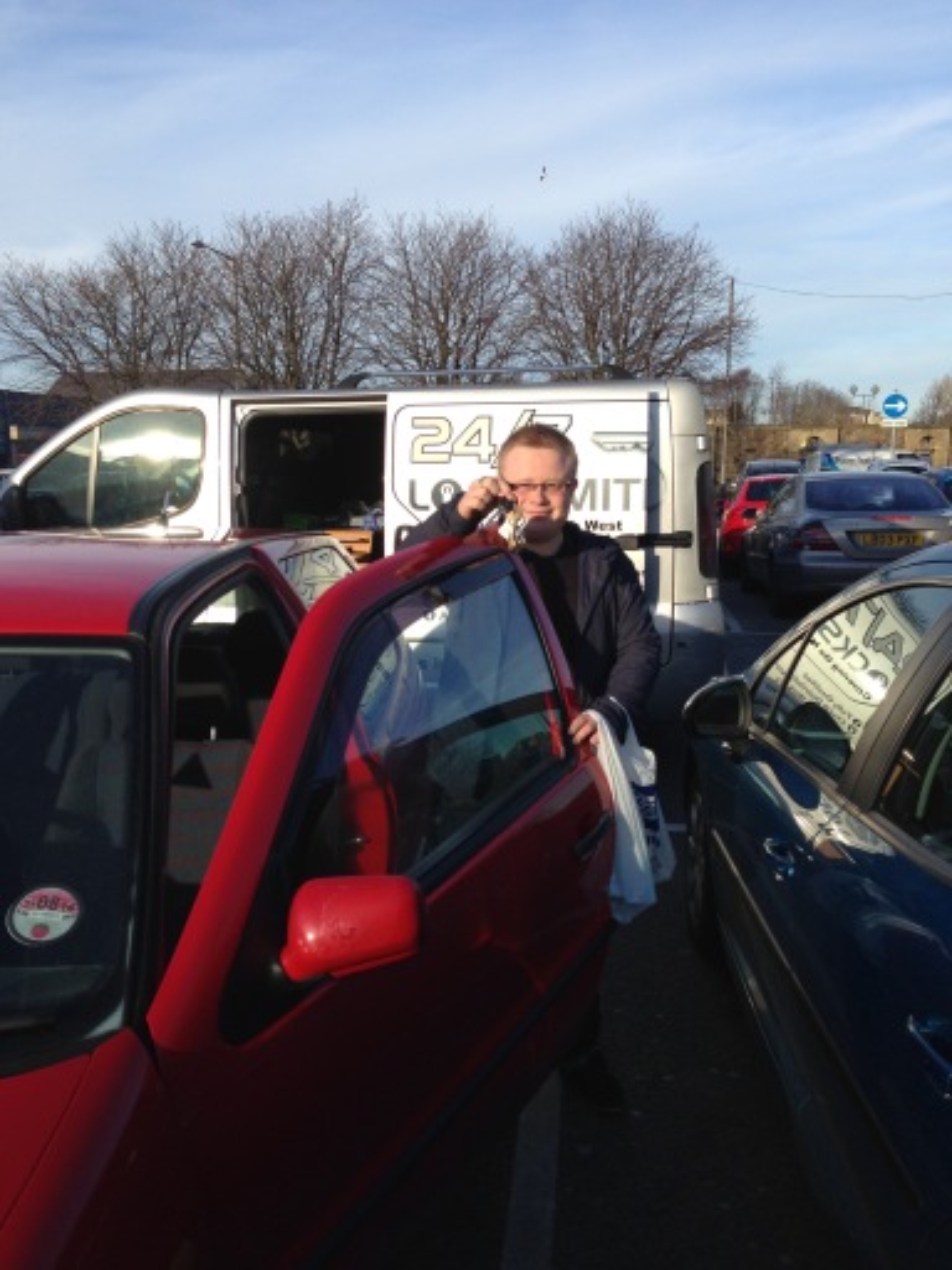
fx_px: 1210
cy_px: 635
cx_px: 476
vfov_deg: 55.4
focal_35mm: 33
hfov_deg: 42.9
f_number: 2.4
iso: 50
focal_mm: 4.12
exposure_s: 1/889
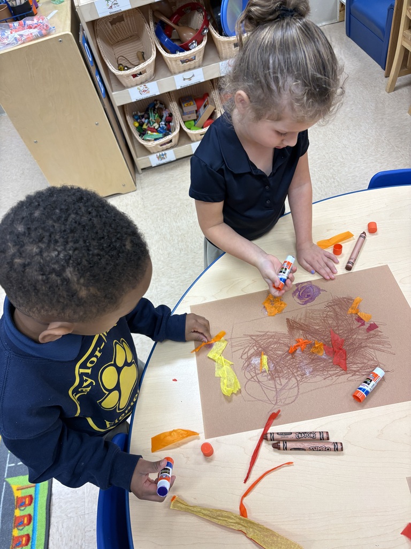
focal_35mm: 26
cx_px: 206
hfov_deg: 53.1
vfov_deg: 67.3
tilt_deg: -49.2
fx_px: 412
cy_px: 274
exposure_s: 1/120
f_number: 1.6
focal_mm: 5.96
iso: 125
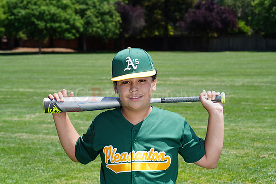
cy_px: 92
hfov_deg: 18.3
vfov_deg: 12.2
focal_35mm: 112
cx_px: 138
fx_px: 859
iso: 200
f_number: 10
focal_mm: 112
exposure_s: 1/200
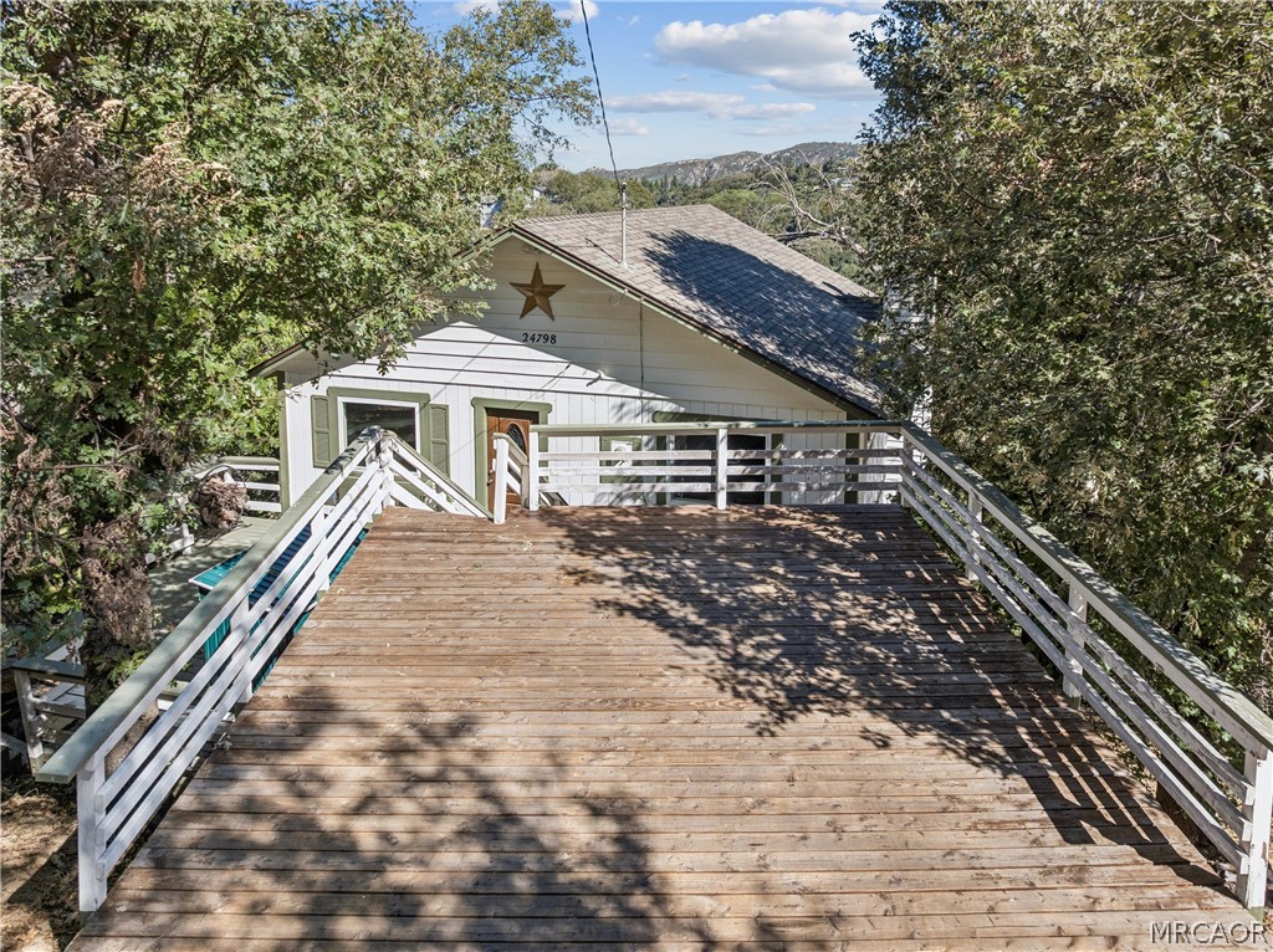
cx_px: 636
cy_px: 476
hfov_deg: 71.6
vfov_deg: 56.7
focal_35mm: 24
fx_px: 882
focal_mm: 12.3
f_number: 2.8
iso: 110
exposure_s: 1/60
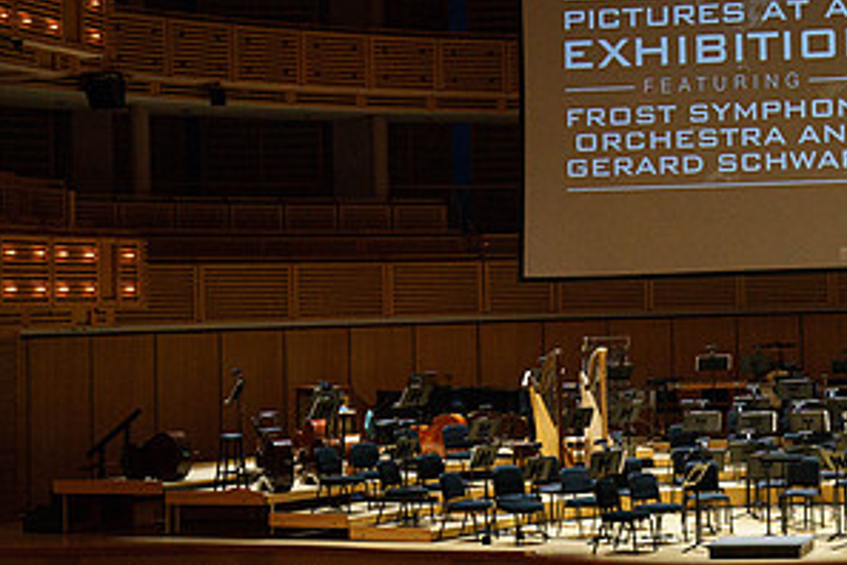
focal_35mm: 92
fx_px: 2164
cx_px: 818
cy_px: 247
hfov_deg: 21.5
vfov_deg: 14.9
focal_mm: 46
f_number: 7.1
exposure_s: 1/200
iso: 3200
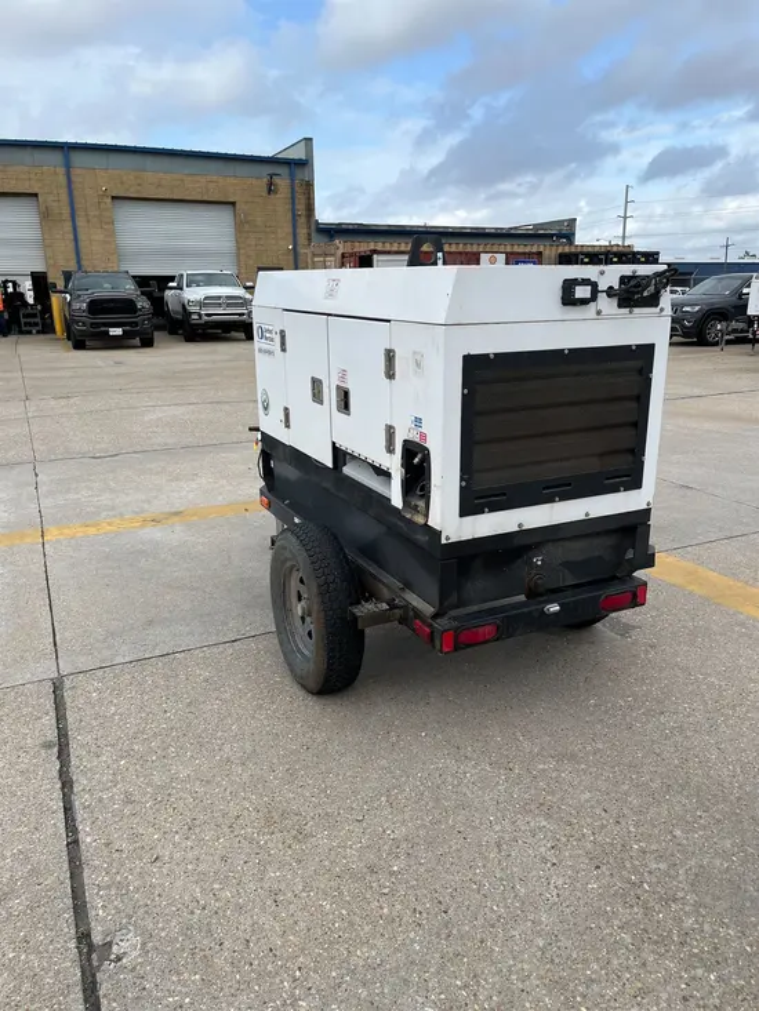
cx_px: 380
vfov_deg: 67.3
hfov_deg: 53.1
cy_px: 506
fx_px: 760
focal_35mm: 26
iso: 50
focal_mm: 5.1
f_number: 1.6
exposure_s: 1/2463
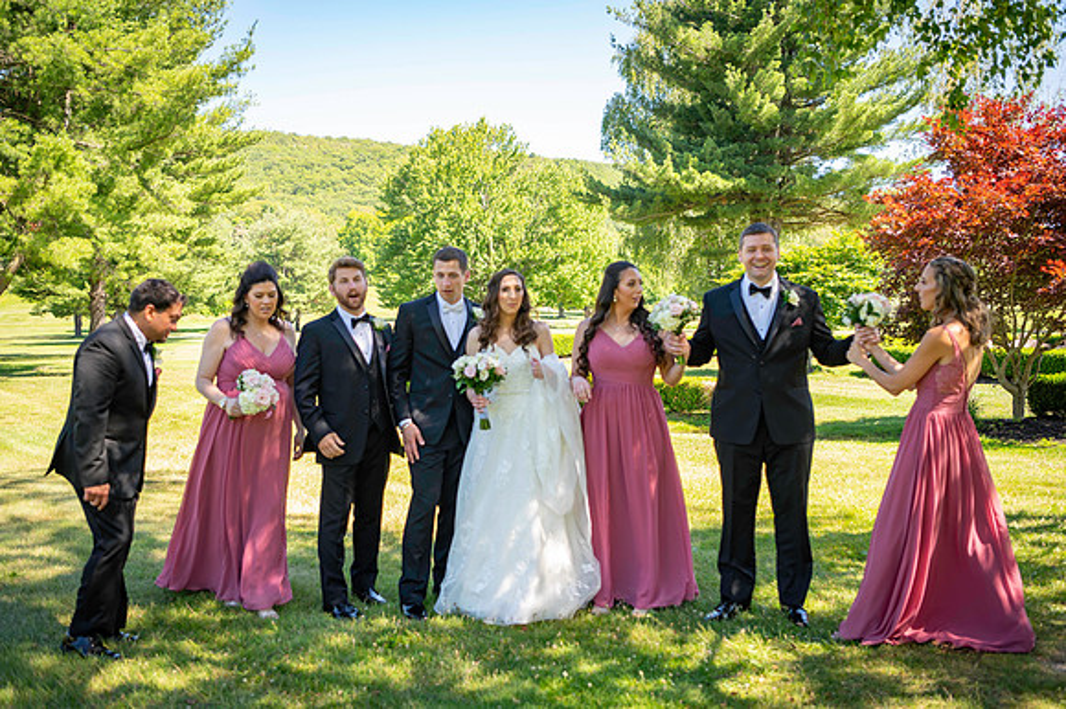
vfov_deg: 35.0
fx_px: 1125
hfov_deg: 50.7
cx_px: 533
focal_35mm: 38
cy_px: 354
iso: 100
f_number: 3.2
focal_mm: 38
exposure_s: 1/250
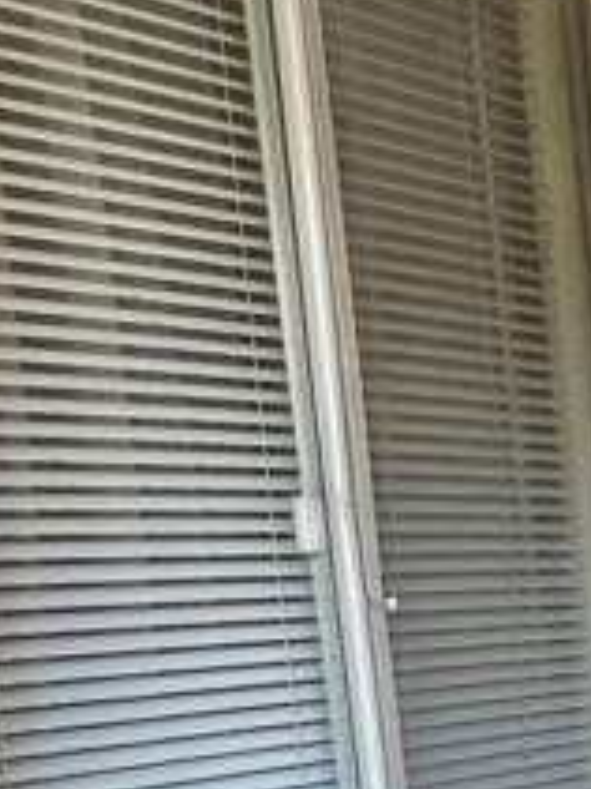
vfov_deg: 23.4
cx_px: 853
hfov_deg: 17.1
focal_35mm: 79
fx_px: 1800
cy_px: 841
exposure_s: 1/198
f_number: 1.6
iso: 32
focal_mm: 4.2
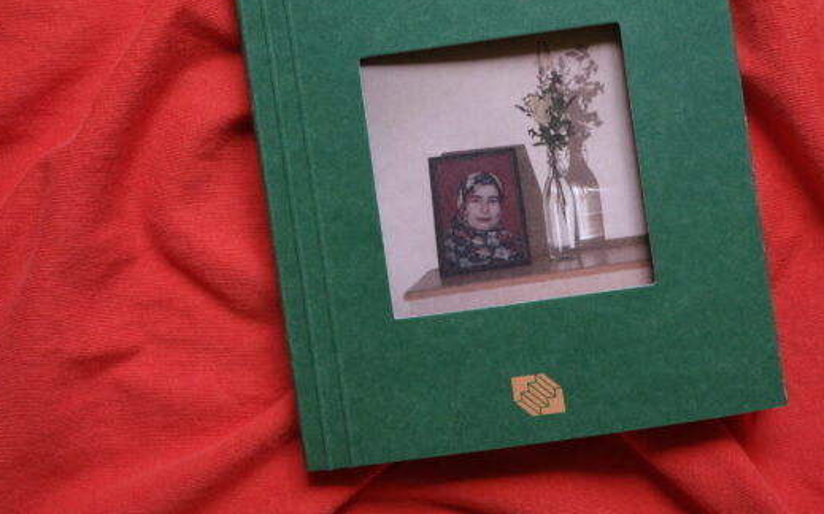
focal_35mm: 66
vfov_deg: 19.5
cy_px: 95
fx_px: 1482
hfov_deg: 31.0
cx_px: 491
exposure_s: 1/125
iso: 1000
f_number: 4.5
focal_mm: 26
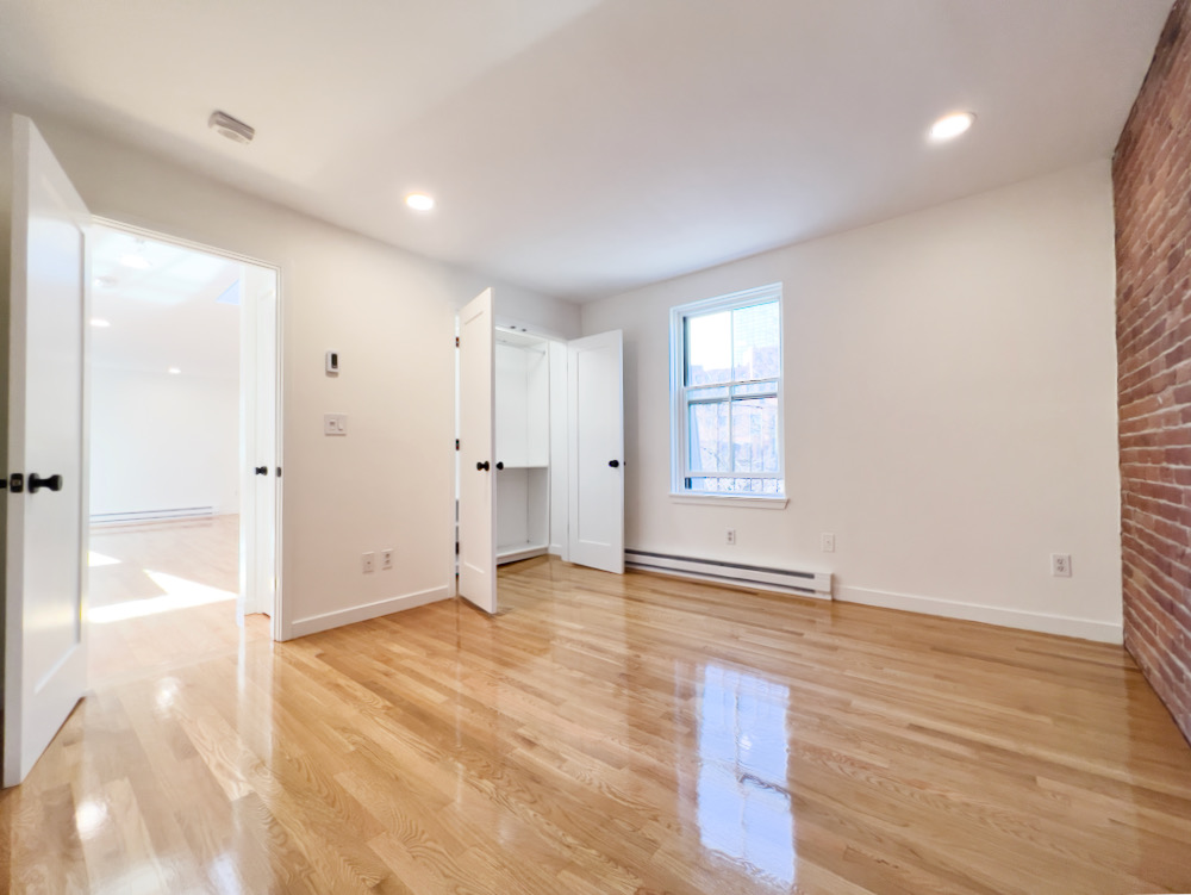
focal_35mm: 13
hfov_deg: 106.2
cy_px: 448
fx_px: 447
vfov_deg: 90.0
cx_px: 596
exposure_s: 1/120
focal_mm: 1.57
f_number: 1.8
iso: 125
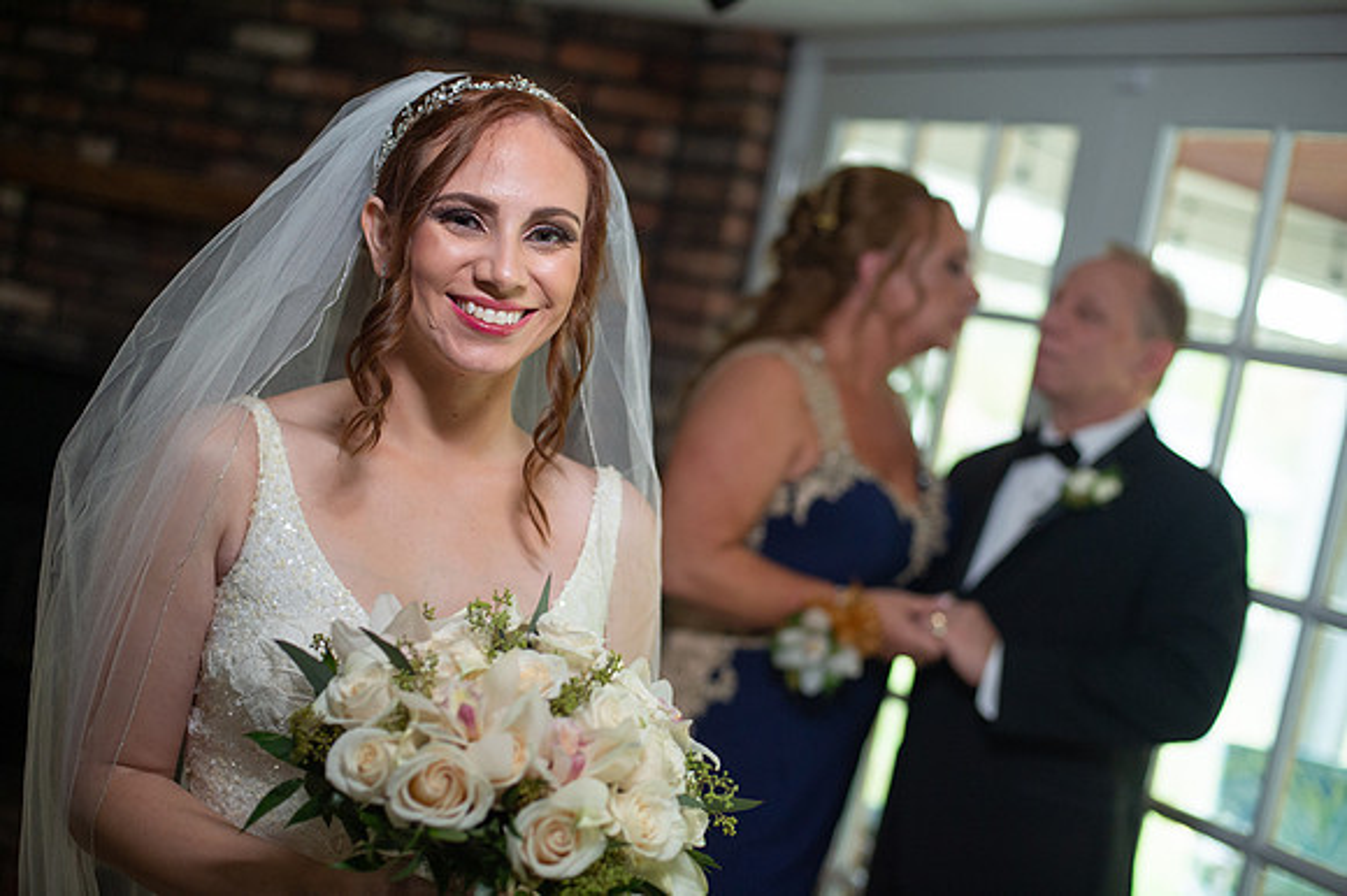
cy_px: 448
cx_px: 674
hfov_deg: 39.6
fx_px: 1870
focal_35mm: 50
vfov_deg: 27.0
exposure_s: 1/400
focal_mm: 50
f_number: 2.5
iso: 1000
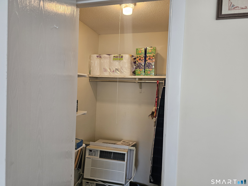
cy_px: 93
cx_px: 124
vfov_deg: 58.9
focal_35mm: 23
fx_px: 165
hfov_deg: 73.9
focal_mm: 6.3
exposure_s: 1/120
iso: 160
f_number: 1.7
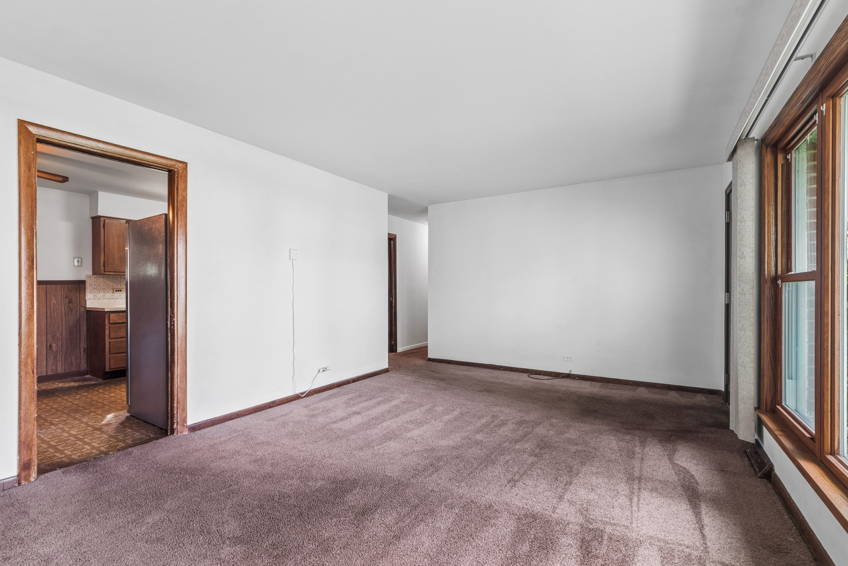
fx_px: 353
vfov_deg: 77.3
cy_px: 283
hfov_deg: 100.4
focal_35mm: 15
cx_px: 424
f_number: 8
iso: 400
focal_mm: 10
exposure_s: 1/20
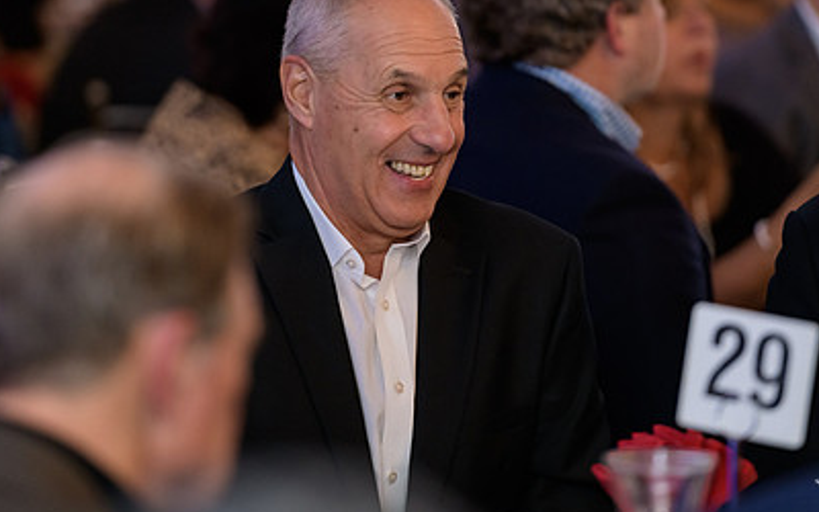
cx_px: 418
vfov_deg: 4.4
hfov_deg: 7.1
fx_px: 6607
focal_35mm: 296
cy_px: 134
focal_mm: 200
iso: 1000
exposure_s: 1/125
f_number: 3.2
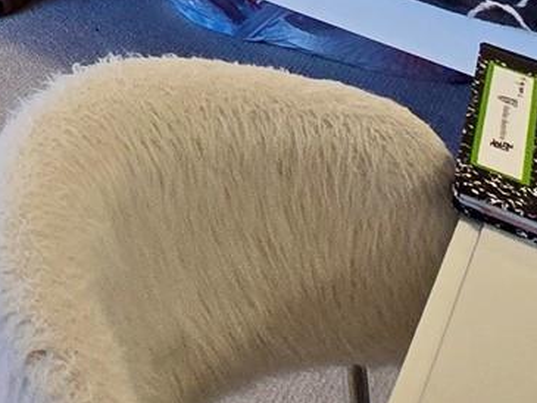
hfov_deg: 20.1
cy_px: -569
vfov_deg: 14.0
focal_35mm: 73
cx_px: -405
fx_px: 1133
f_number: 2.2
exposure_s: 1/120
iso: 80
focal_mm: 2.2
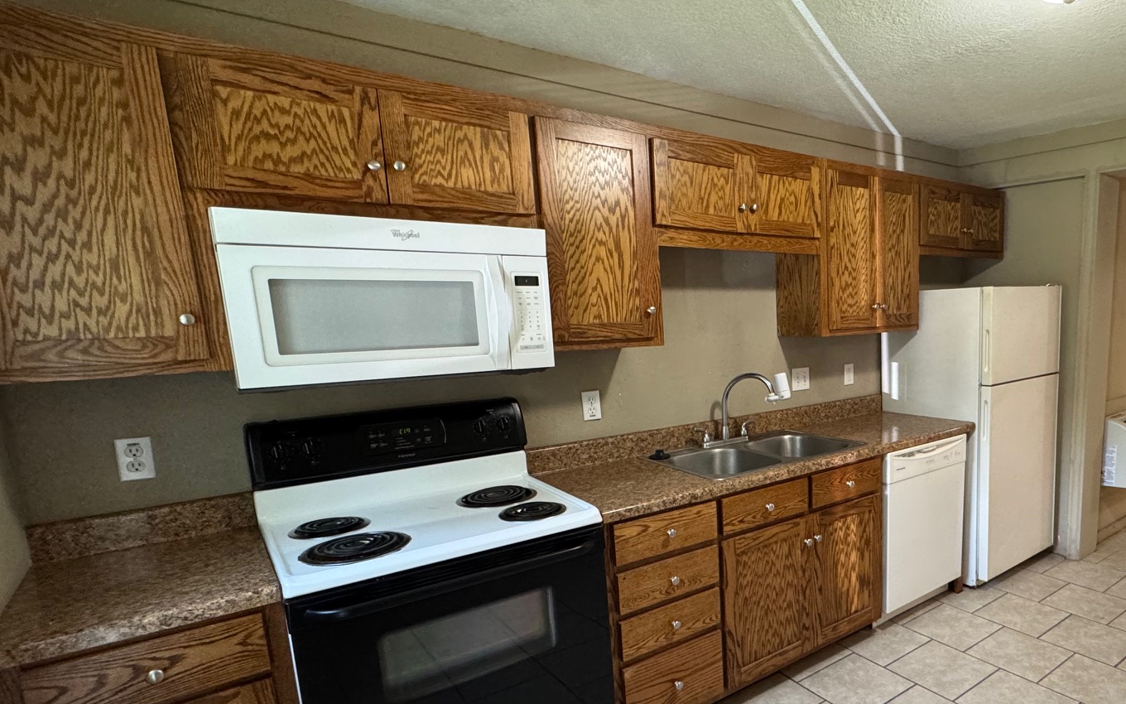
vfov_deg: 54.6
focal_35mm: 22
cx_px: 796
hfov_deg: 75.8
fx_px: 675
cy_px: 431
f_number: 2.2
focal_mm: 2.22
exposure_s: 1/60
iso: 400
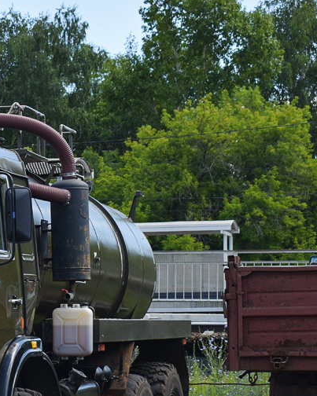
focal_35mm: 114
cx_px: -117
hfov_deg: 13.0
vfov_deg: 16.8
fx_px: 1337
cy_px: 281
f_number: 6.3
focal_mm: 34
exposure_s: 1/500
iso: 200
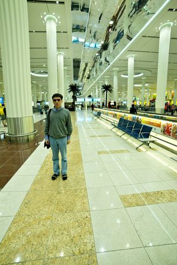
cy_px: 124
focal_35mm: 15
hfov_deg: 77.3
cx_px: 84
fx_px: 111
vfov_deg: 100.2
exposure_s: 1/200
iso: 1600
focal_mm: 14
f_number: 7.1
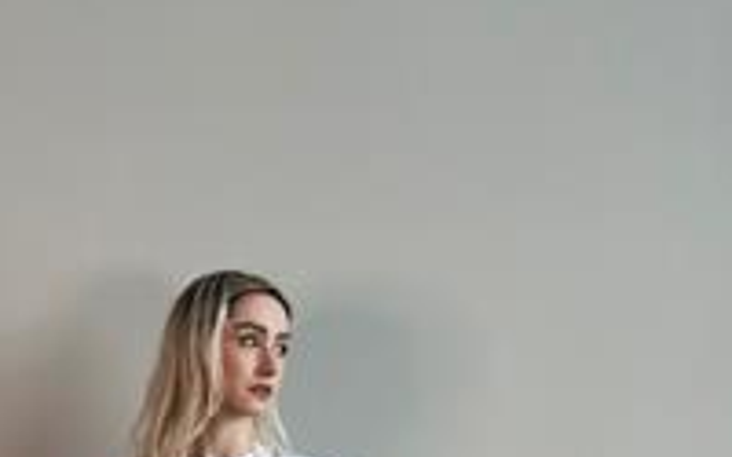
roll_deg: -0.8
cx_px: 264
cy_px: 675
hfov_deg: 19.8
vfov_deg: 11.9
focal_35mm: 105
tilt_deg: -1.7
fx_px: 2095
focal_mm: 6.86
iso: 80
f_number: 1.78
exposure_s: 1/121
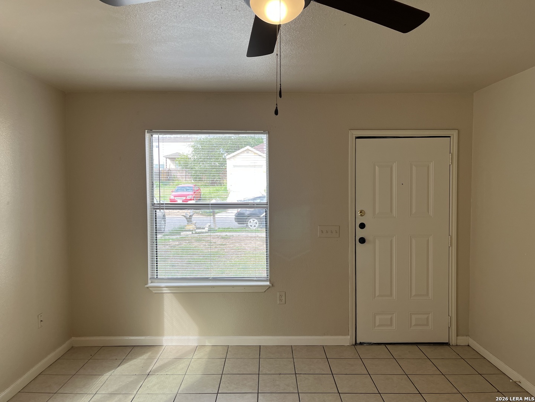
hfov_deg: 67.3
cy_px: 201
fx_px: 402
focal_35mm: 26
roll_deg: -0.2
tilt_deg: -1.2
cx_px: 268
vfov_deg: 53.1
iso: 40
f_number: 1.6
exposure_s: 1/169
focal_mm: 5.1
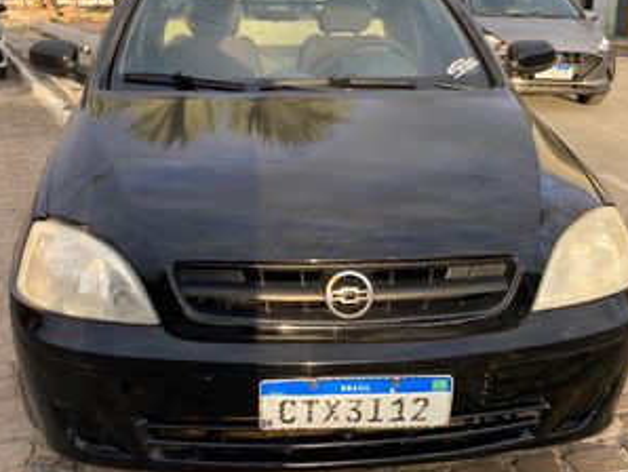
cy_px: 211
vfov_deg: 35.1
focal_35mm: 41
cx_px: 306
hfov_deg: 45.7
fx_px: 744
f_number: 1.8
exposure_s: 1/198
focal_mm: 4.25
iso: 32
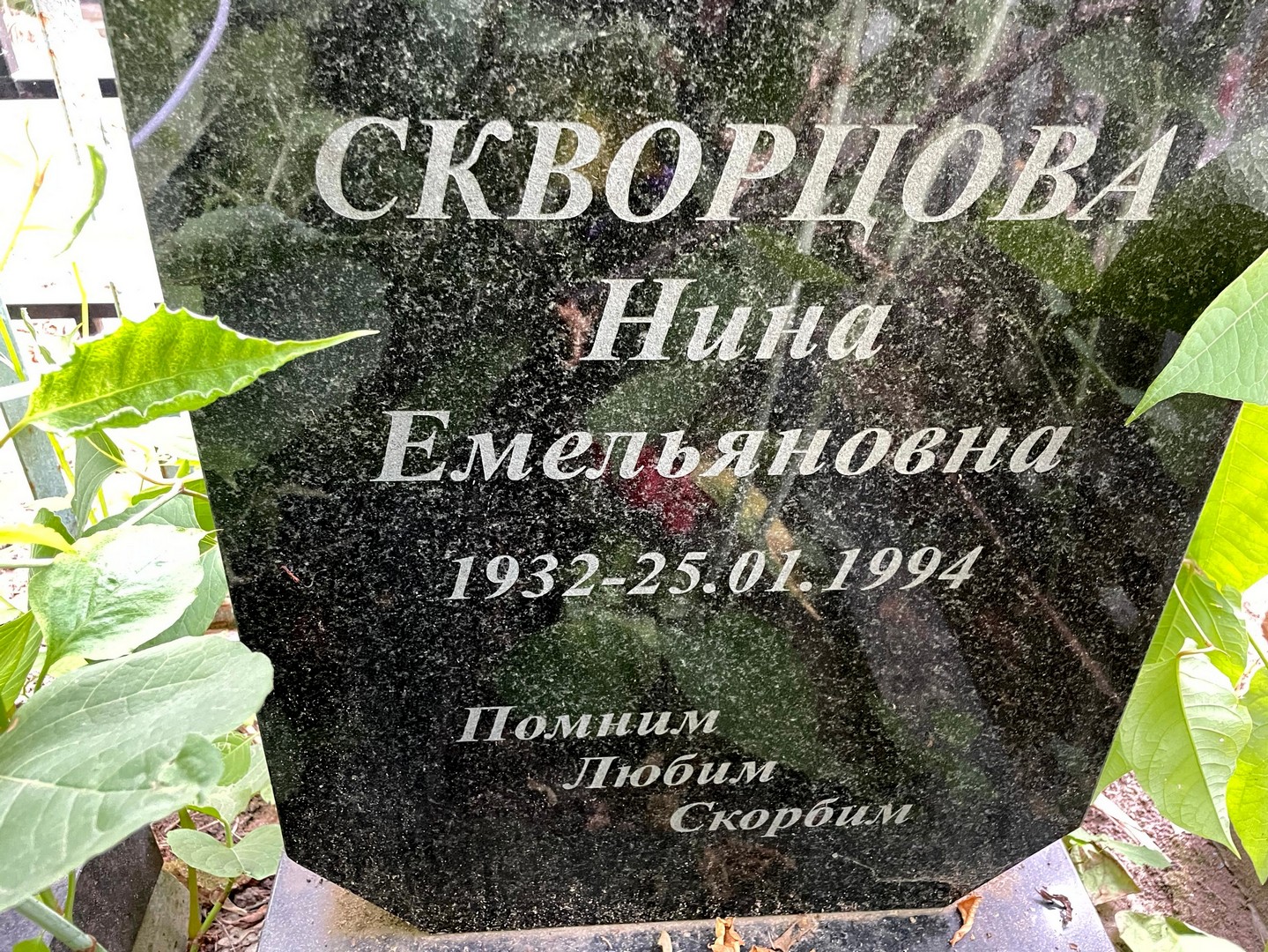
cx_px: 634
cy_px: 476
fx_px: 953
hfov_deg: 67.3
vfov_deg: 53.1
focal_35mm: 26
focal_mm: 4.2
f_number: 1.6
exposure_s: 1/47
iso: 500
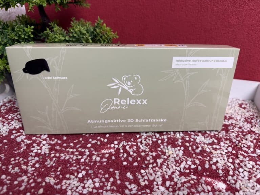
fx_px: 180
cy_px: 98
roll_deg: -1.1
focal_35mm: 24
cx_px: 130
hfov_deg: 71.6
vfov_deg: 56.8
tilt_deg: -26.1
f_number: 1.78
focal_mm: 6.76
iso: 100
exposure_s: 1/100
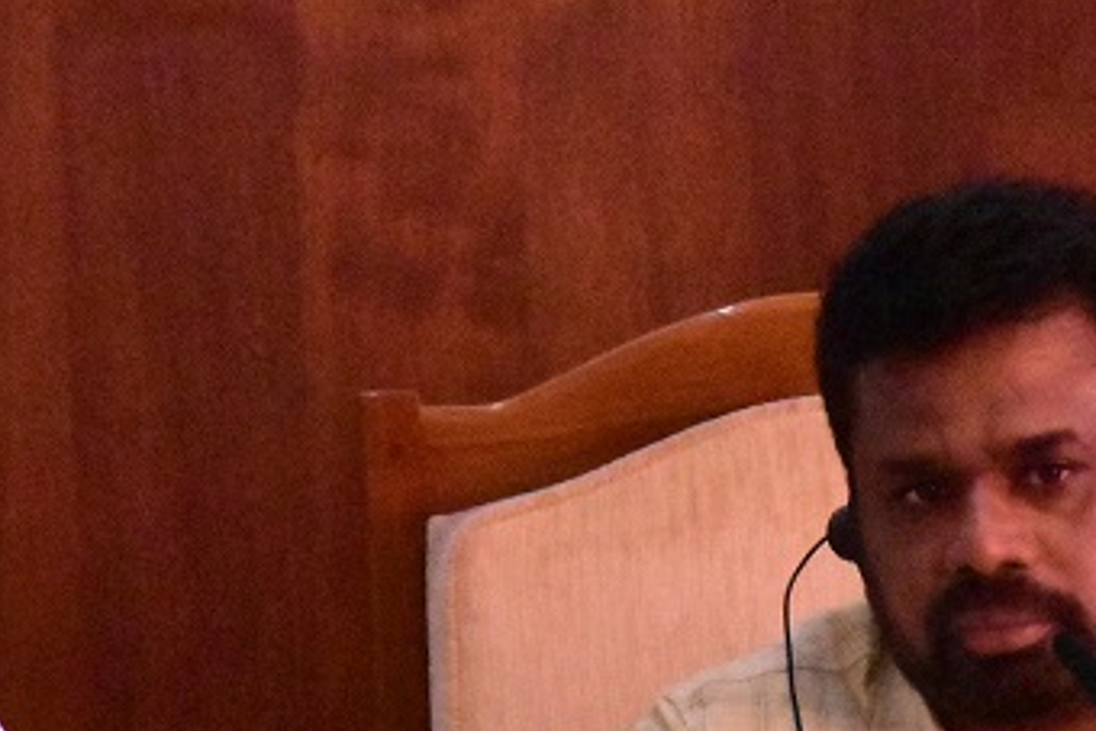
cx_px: 883
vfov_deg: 2.0
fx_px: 20954
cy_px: 586
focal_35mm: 688
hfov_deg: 3.0
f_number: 13
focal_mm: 130
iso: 16000
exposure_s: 1/200
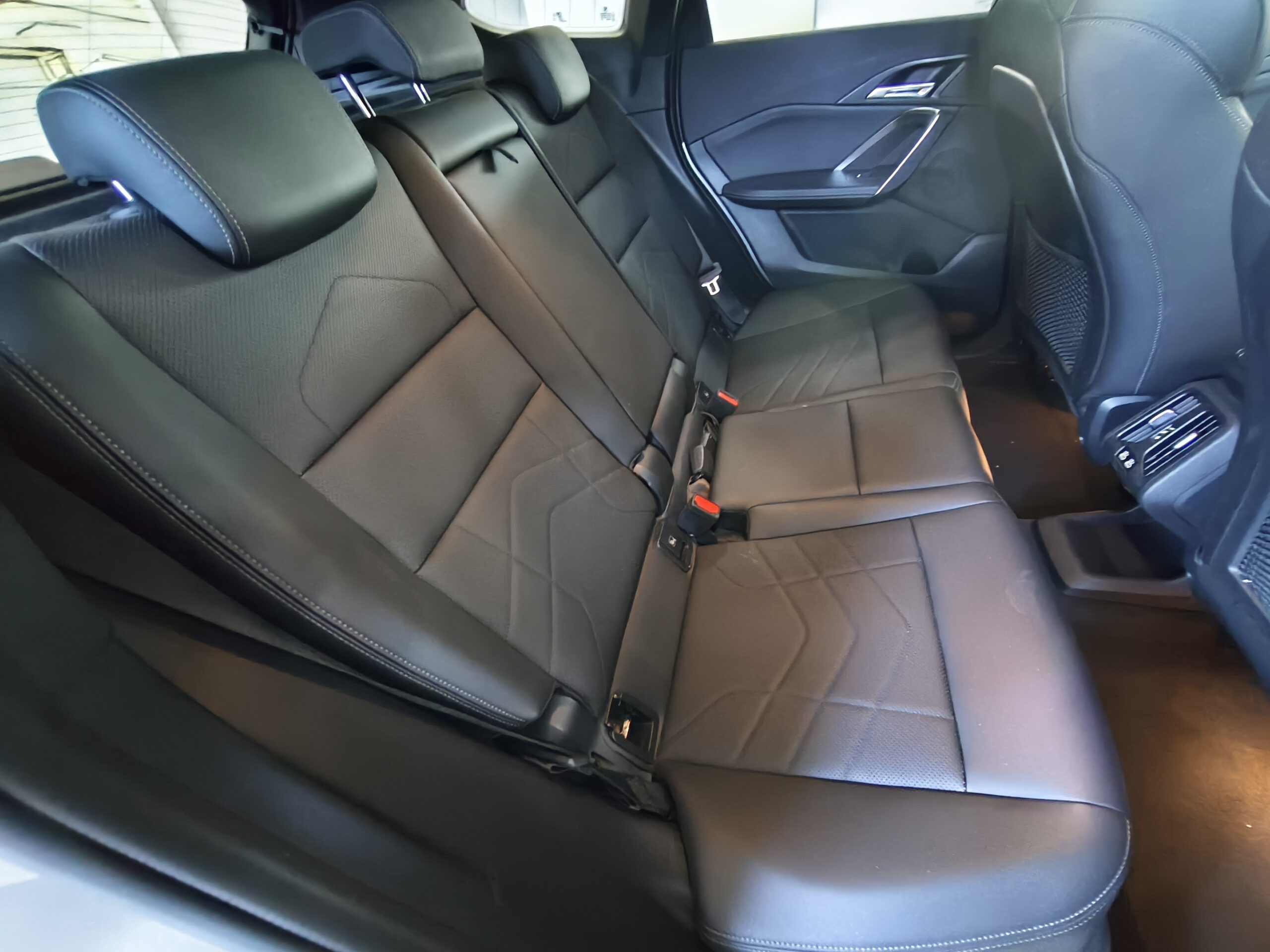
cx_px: 635
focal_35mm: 15
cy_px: 476
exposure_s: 1/7.69
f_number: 2.2
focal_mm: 1.91
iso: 4000
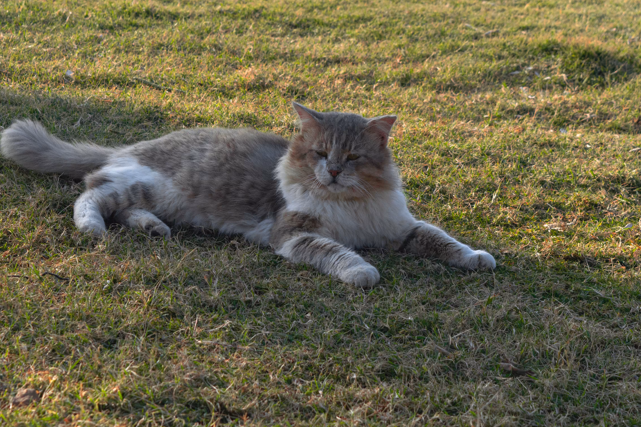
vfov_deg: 12.6
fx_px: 1935
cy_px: 173
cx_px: 270
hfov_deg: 18.8
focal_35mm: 109
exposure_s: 1/400
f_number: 8
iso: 200
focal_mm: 55
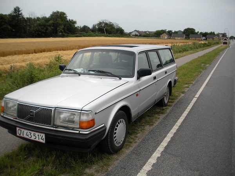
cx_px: 118
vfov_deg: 40.7
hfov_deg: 52.6
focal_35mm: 35
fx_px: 238
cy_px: 88
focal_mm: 6.3
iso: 64
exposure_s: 1/504
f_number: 3.5
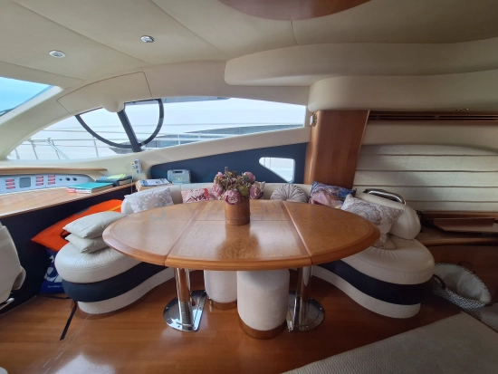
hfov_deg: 106.2
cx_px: 249
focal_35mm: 13
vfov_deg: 90.0
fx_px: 187
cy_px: 187
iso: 80
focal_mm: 1.74
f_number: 2.2
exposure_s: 1/100
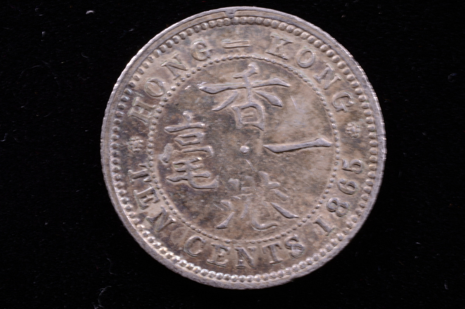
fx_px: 774
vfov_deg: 22.6
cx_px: 232
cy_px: 154
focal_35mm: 60
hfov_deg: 33.4
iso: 100
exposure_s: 1/3
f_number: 32
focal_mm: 40
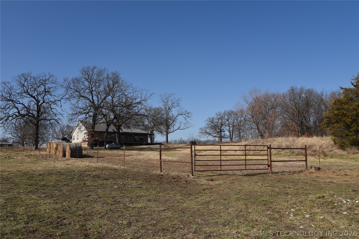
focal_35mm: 28
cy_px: 120
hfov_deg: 65.5
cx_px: 180
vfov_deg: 46.4
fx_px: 279
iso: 100
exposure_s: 1/320
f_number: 9
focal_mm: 28
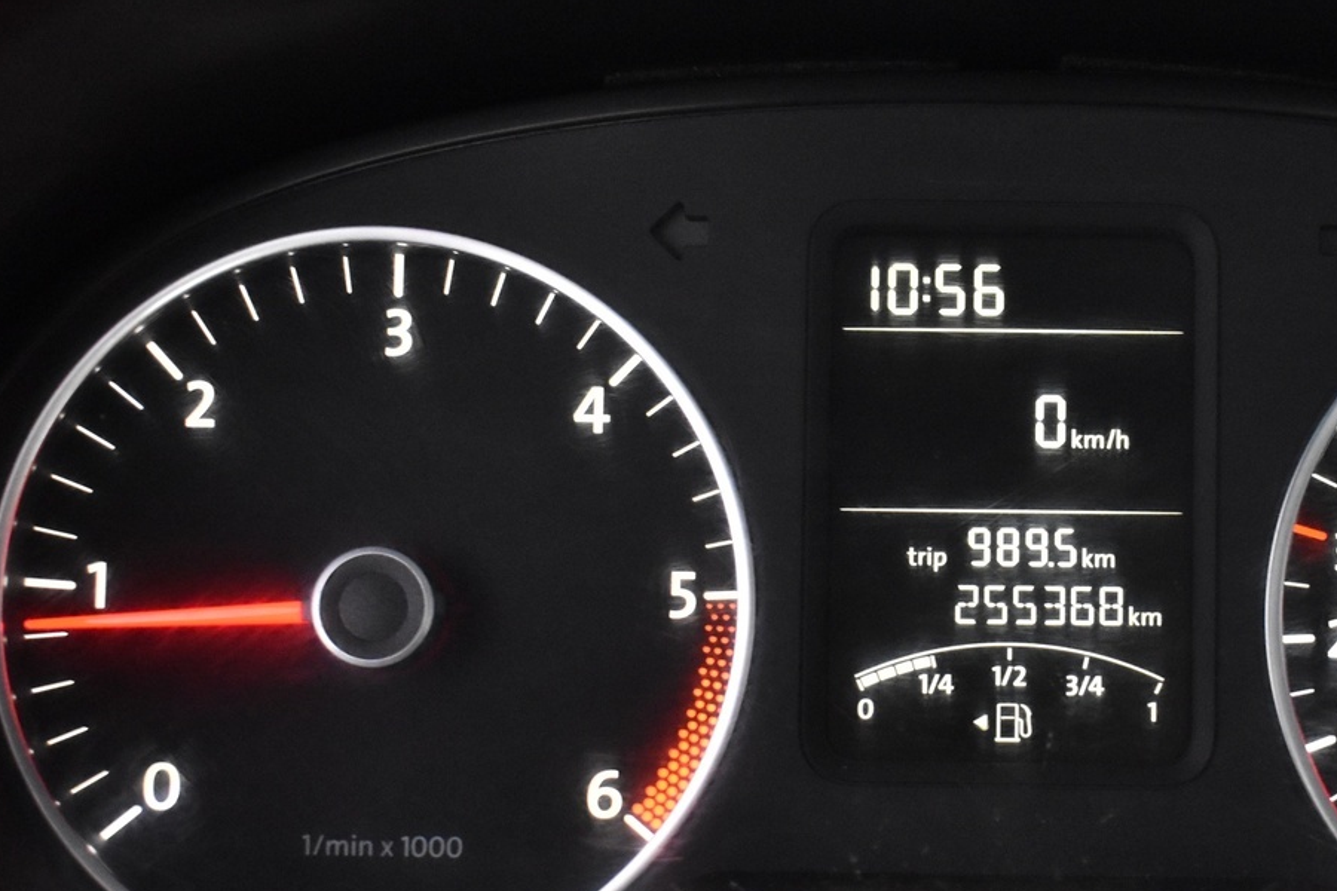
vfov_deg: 16.8
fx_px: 3008
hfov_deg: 24.8
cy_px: 526
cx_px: 992
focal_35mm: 81
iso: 3200
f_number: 4.2
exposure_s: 1/30
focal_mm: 30
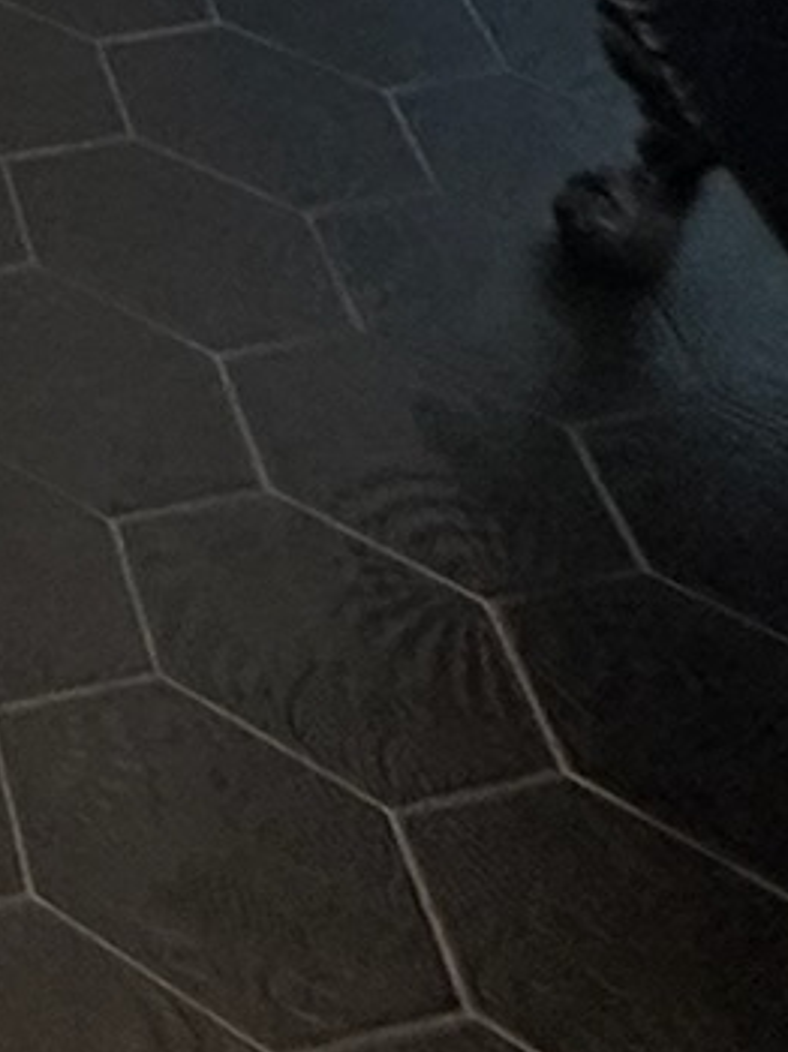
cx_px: -1465
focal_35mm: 82
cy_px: -983
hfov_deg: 11.7
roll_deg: +4.9
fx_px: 2492
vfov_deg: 17.7
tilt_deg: -14.3
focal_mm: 2.22
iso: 200
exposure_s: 1/120
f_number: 2.2
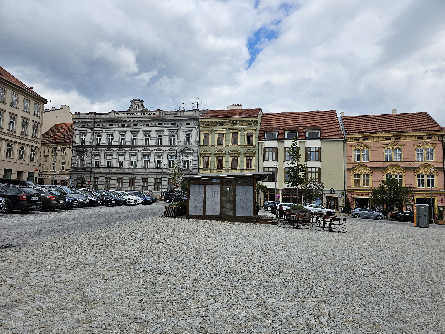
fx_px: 296
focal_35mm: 23
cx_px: 222
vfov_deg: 58.9
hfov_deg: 73.9
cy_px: 167
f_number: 1.7
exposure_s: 1/1480
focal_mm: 6.3
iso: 16
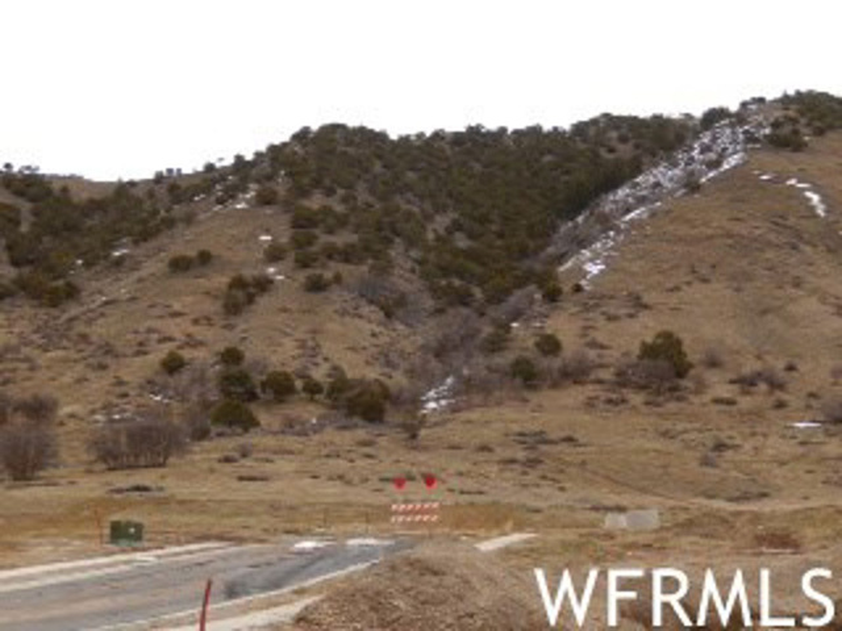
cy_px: 316
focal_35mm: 58
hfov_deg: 33.2
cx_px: 421
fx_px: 1411
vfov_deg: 25.2
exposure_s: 1/320
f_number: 4.6
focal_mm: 10.4
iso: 125
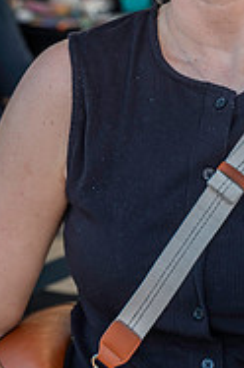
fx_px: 1378
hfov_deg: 10.1
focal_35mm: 135
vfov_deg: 15.2
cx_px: 209
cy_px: 116
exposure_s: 1/200
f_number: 4.5
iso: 400
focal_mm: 56
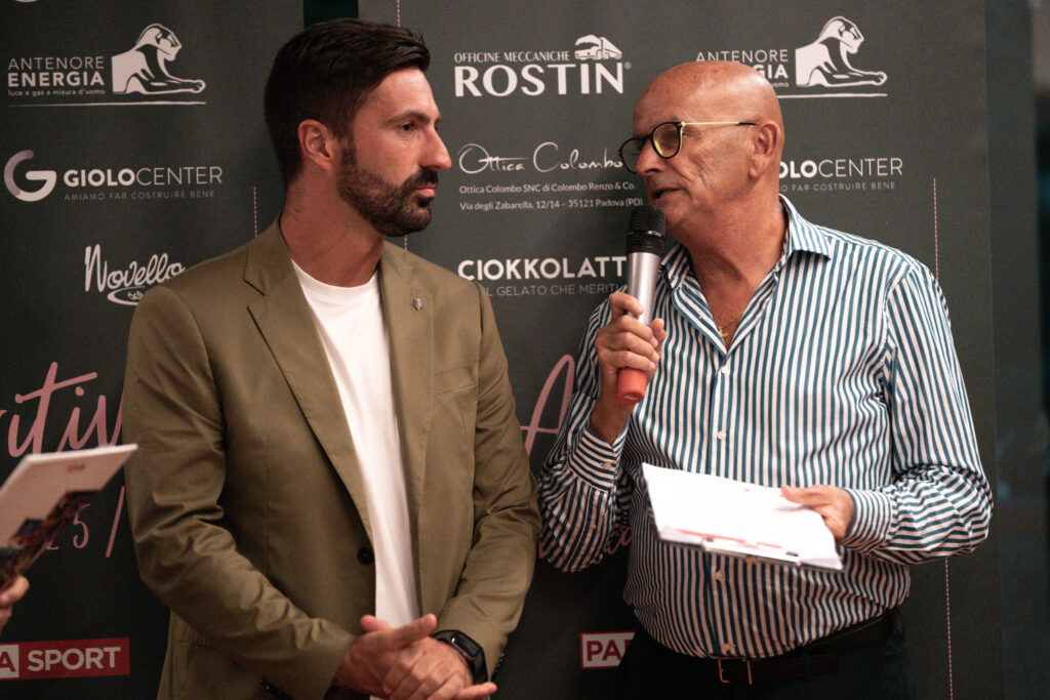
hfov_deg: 15.1
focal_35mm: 136
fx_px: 3967
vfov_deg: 10.1
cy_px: 350
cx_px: 525
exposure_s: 1/320
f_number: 2.8
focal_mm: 136
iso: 8000
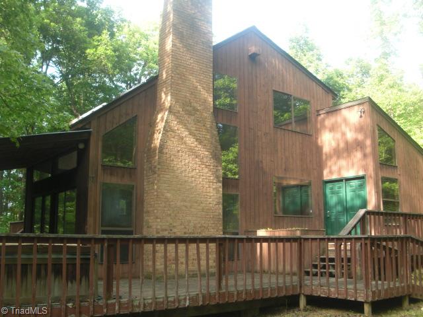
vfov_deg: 39.7
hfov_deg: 51.4
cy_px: 158
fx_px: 440
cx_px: 212
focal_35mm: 36
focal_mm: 6.3
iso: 100
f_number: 2.8
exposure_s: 1/100
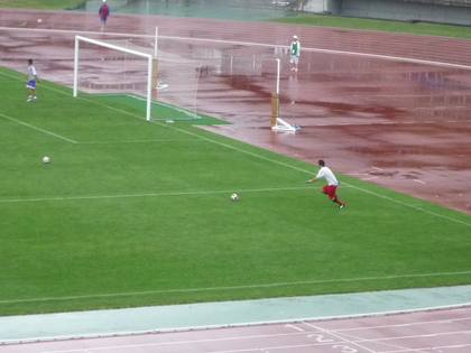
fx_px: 2449
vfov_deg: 8.2
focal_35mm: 180
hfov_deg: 11.0
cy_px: 176
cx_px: 236
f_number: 5.6
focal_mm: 17.6
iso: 400
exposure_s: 1/125
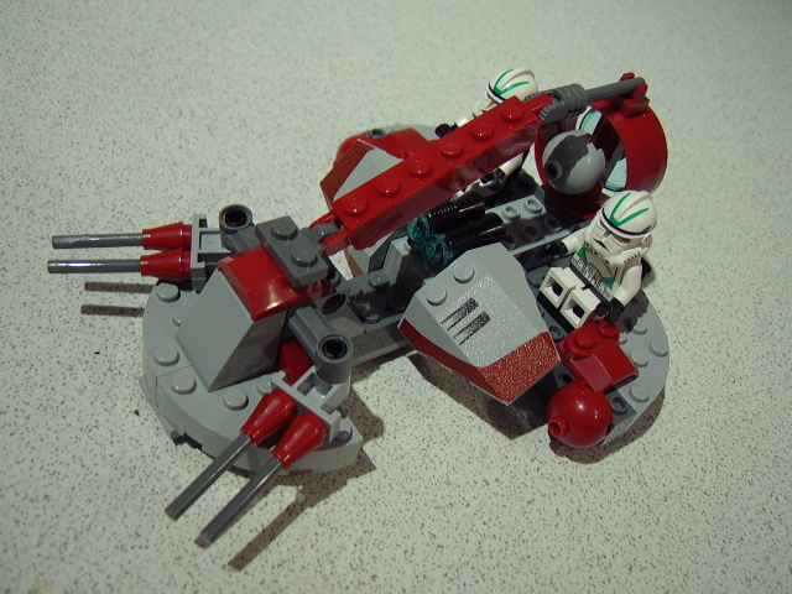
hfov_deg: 58.4
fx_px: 709
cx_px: 396
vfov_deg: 45.4
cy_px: 297
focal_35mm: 31
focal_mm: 8.13
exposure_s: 1/18
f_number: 2.7
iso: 100
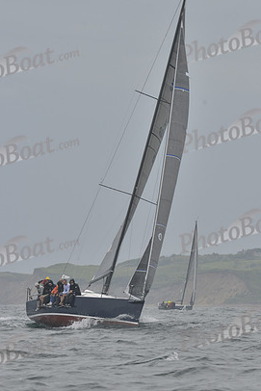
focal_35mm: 286
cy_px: 193
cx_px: 130
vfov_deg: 7.2
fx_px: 3107
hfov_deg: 4.8
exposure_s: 1/800
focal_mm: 200
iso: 400
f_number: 10
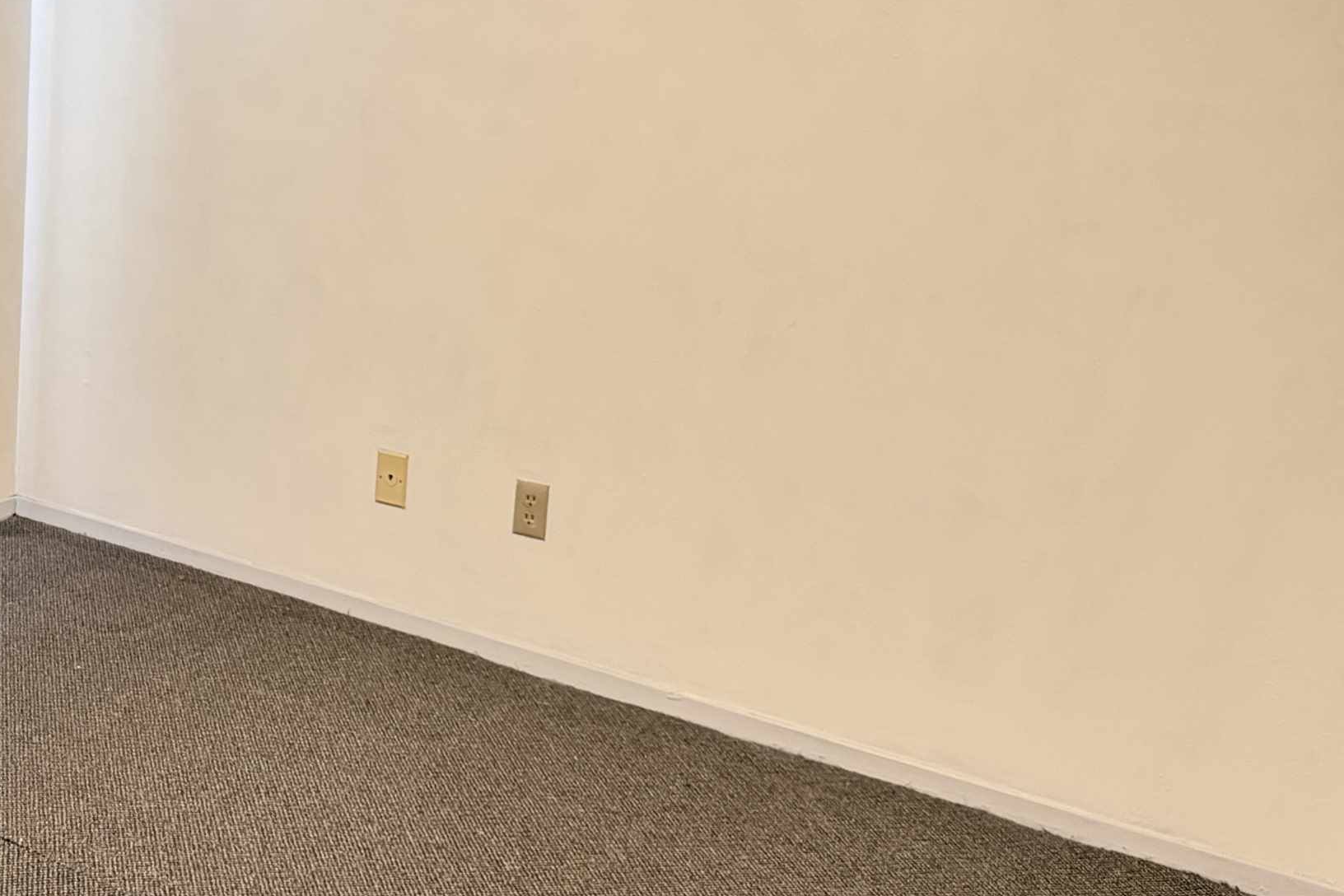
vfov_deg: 28.6
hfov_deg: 39.0
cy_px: 404
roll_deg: -2.8
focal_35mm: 47
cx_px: 138
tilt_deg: -14.8
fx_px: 1755
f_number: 1.78
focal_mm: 6.76
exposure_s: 1/30
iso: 800
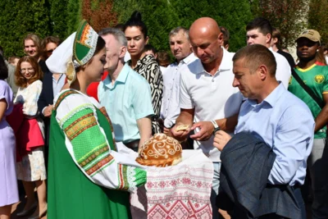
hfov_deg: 48.4
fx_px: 365
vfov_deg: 33.4
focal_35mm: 40
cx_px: 164
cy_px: 110
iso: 200
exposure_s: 1/500
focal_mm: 27
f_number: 11
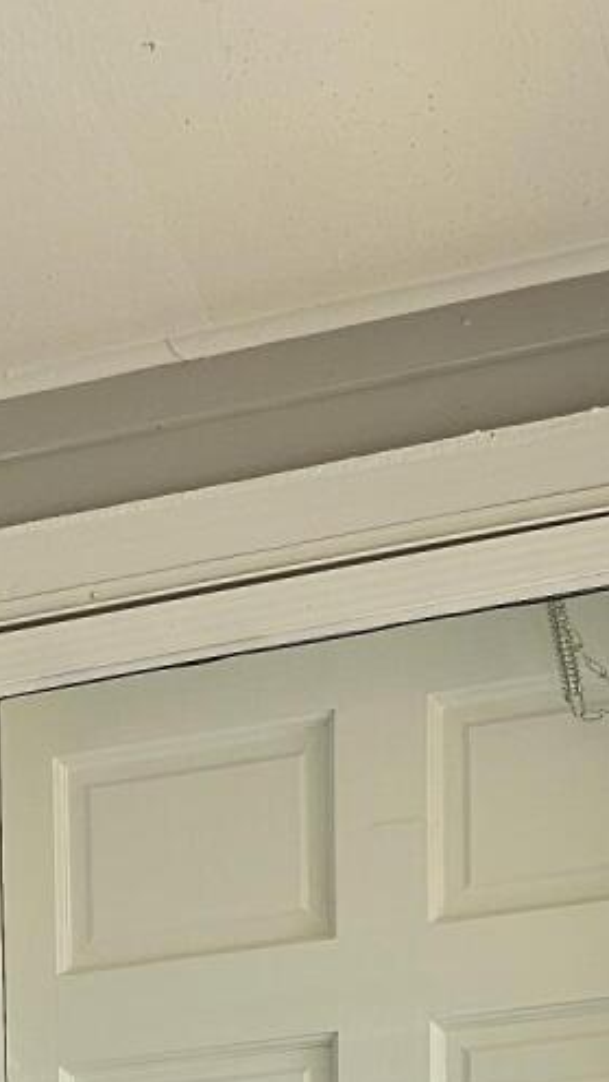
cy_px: 1931
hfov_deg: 11.4
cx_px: -365
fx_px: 2900
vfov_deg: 17.4
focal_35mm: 101
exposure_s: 1/120
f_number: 1.7
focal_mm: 6.3
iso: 40
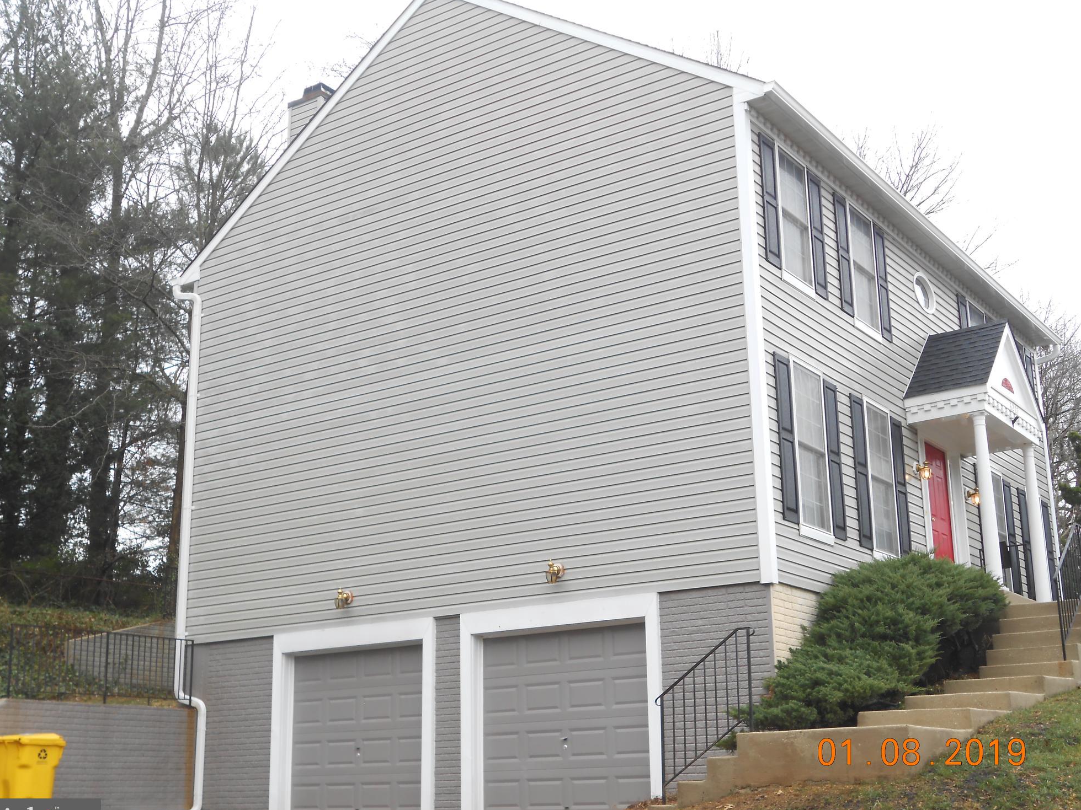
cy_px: 420
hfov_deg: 41.2
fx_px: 1436
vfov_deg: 31.5
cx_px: 528
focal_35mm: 46
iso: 80
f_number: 4.5
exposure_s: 1/80
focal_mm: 7.8
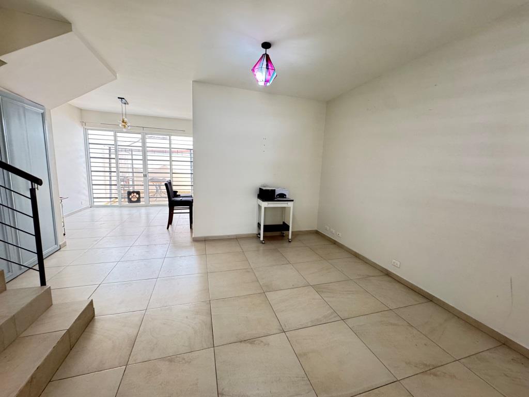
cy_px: 198
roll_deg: -2.1
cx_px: 264
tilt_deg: -8.5
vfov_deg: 85.7
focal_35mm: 14
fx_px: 214
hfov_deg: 102.1
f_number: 2.2
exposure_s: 1/60
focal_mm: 2.22
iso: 250
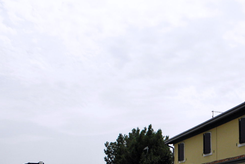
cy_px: 171
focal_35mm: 57
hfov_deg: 33.7
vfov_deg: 22.7
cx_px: 206
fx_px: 388
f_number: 7
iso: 100
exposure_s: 1/320
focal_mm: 5
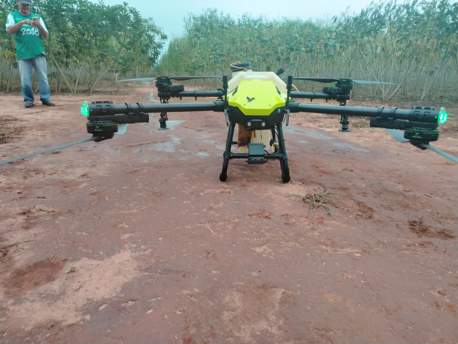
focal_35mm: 24
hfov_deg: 71.6
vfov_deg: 56.8
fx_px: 318
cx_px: 229
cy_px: 172
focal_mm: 5.25
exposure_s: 1/100
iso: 286
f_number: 1.75
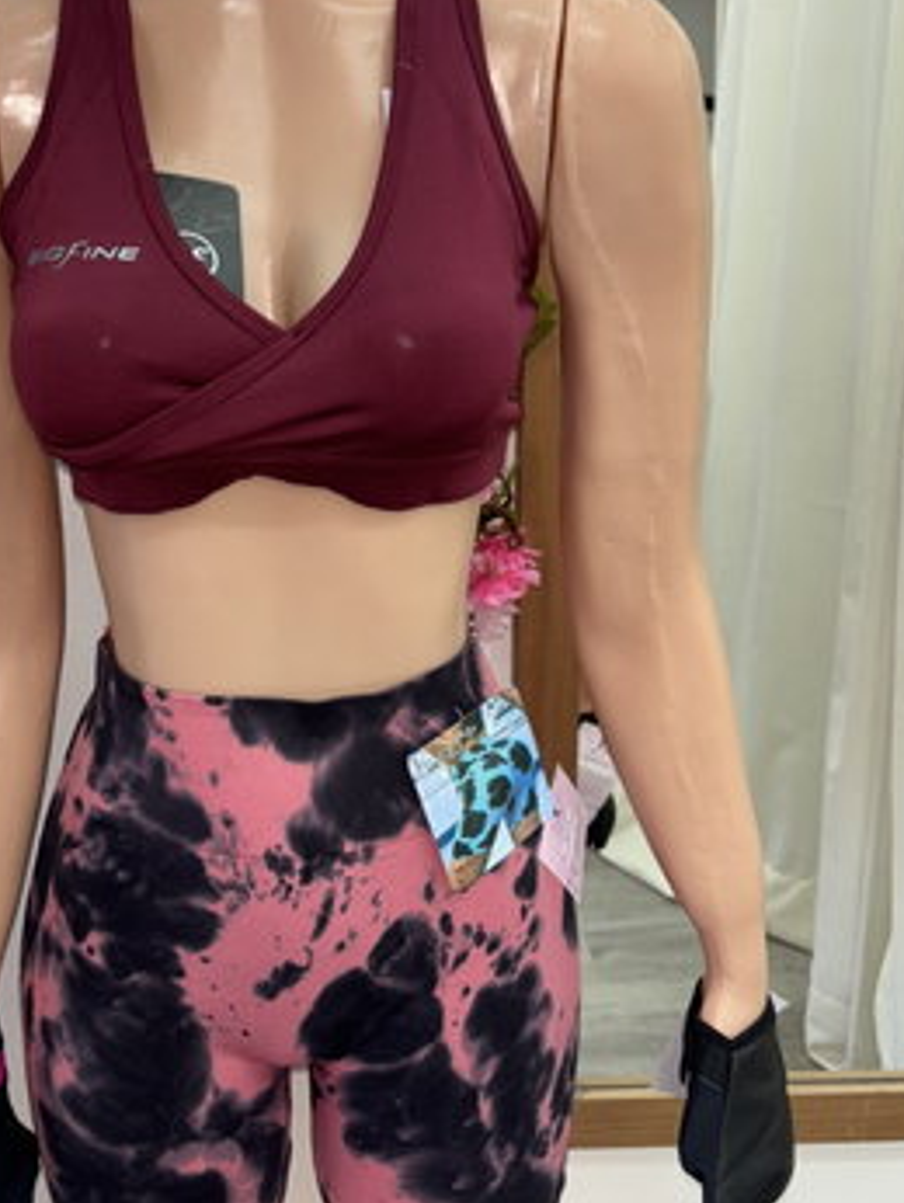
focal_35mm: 40
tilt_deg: -16.9
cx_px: 257
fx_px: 1391
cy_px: 495
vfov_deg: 46.6
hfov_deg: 35.4
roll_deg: +0.8
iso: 40
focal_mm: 5.96
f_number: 1.6
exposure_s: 1/31
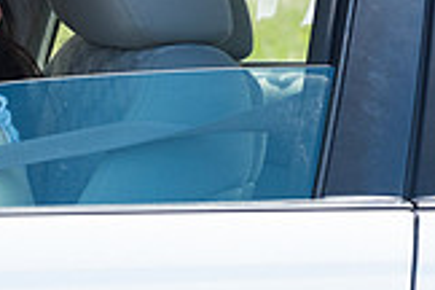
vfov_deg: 3.9
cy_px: 168
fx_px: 4229
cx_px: -164
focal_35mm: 350
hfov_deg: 5.8
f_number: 7.1
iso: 1000
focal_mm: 98
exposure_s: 1/800
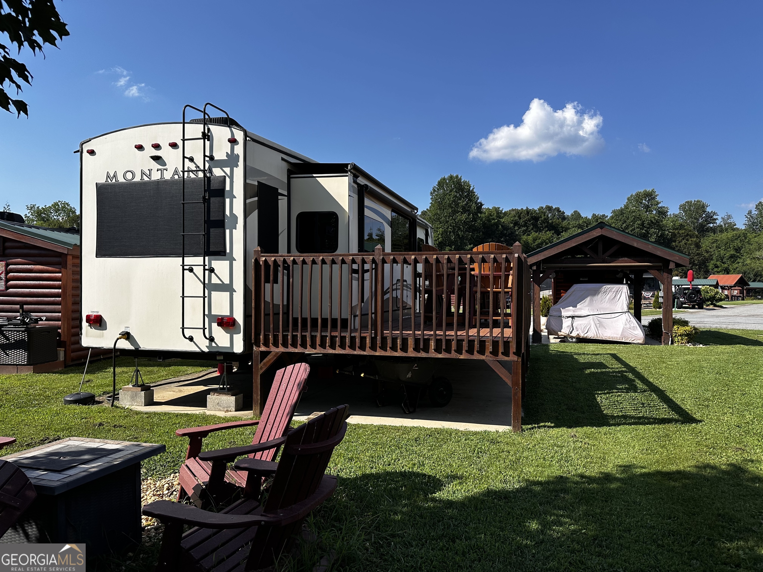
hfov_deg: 71.6
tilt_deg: +0.4
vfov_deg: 56.8
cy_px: 286
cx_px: 382
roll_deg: -0.7
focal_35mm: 24
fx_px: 529
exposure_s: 1/3717
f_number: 1.78
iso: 80
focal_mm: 6.86
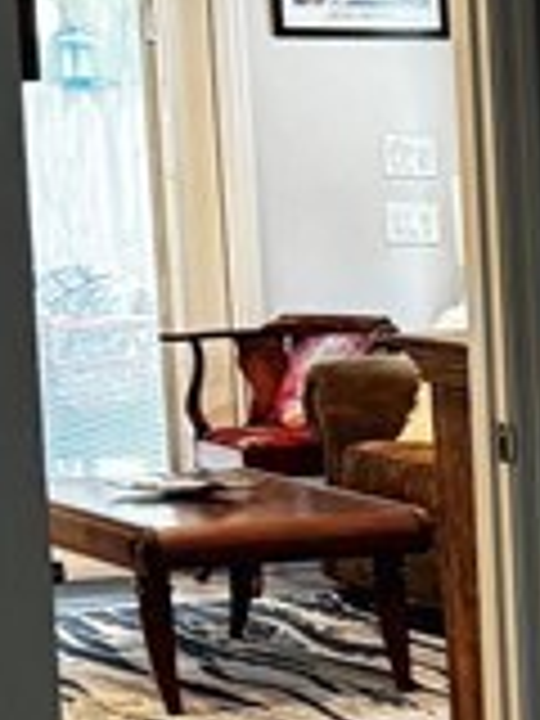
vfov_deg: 12.6
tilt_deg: -10.2
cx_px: 1274
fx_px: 3203
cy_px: 770
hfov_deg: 8.8
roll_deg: +1.2
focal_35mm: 154
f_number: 1.78
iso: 640
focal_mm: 6.76
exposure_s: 1/60
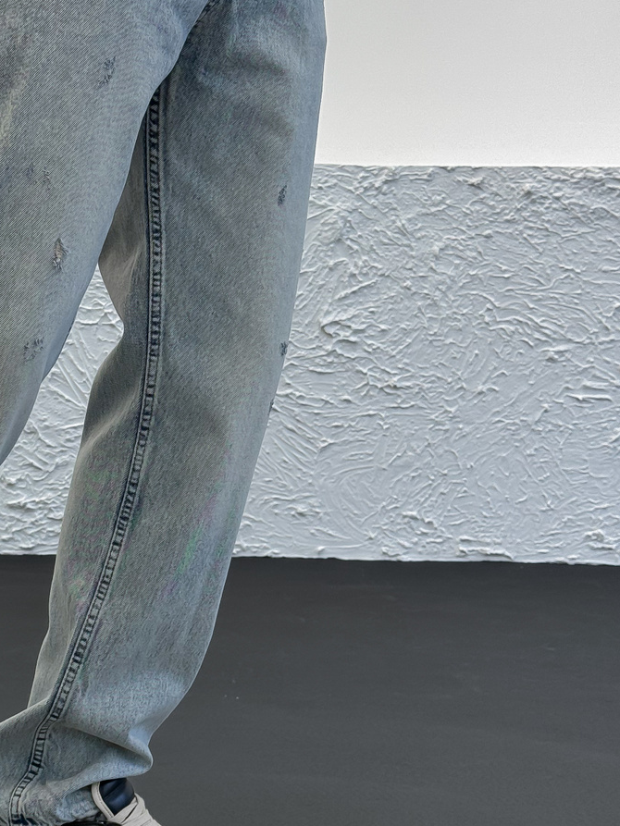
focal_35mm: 86
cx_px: 71
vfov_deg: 22.8
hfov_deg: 17.0
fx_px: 2053
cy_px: 399
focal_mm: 6.86
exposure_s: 1/100
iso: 64
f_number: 1.8
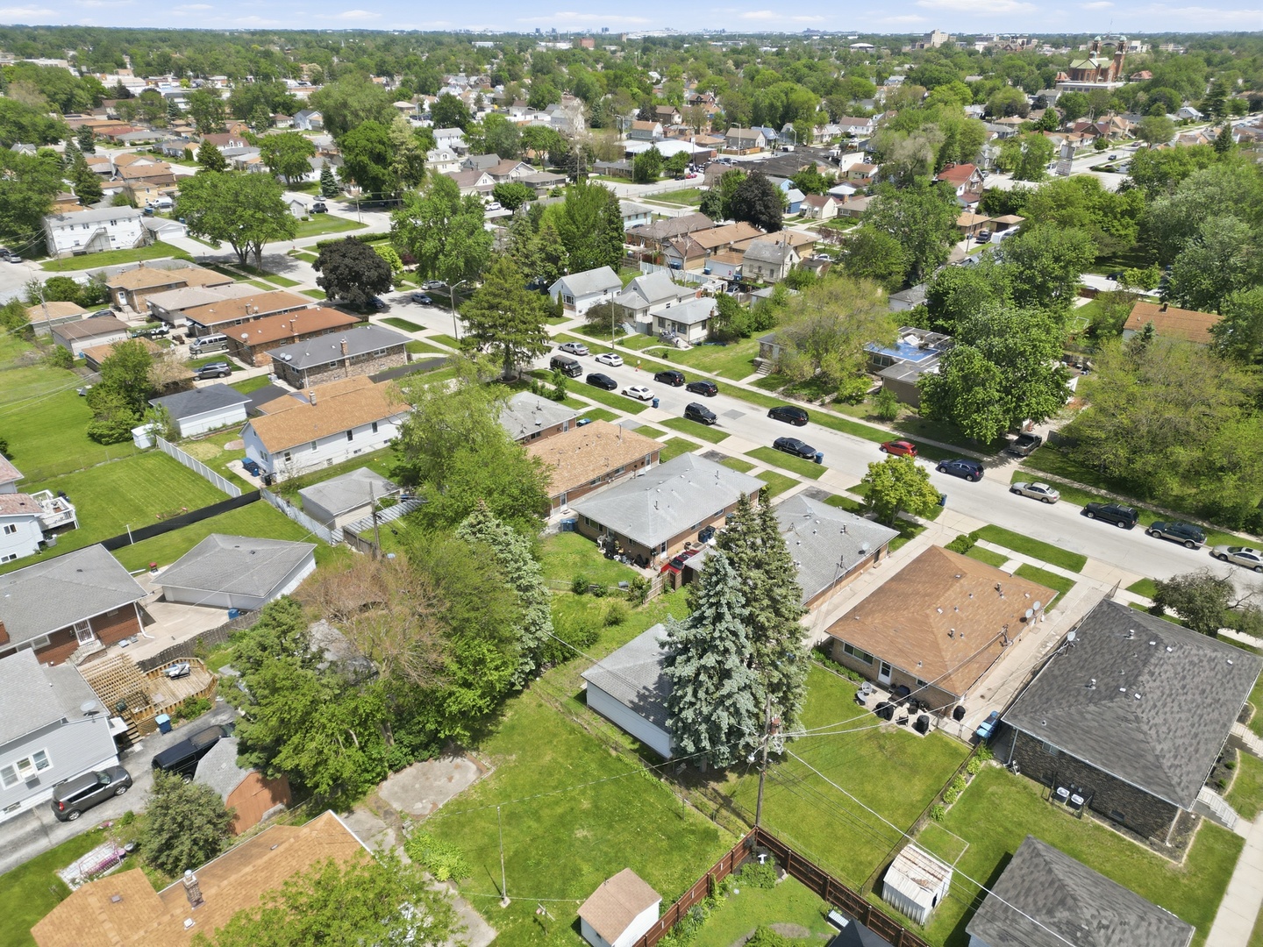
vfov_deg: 56.8
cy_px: 474
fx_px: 876
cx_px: 632
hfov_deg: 71.6
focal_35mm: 24
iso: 130
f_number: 1.7
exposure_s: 1/2500
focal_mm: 6.7
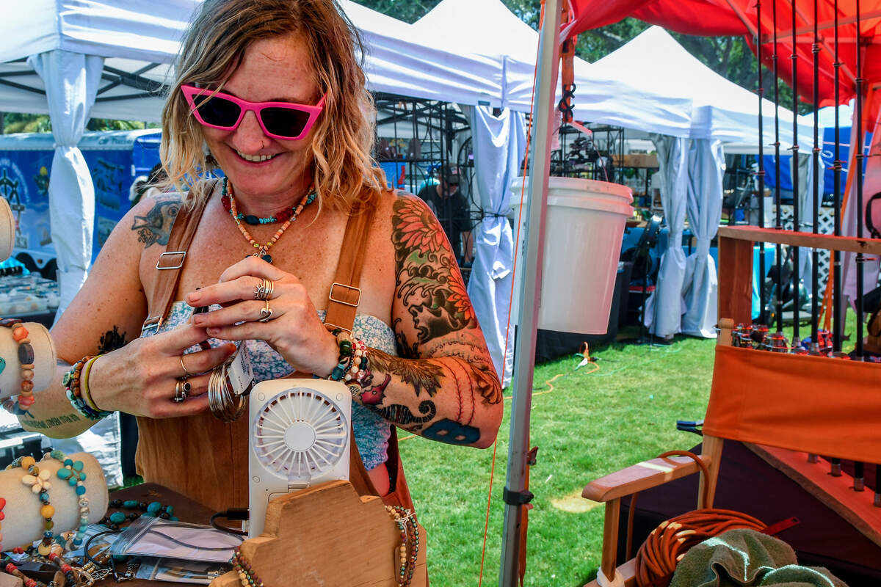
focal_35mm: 34
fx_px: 832
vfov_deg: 38.9
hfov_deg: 55.8
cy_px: 294
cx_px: 440
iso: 400
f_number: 7.1
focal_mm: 17
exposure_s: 1/400
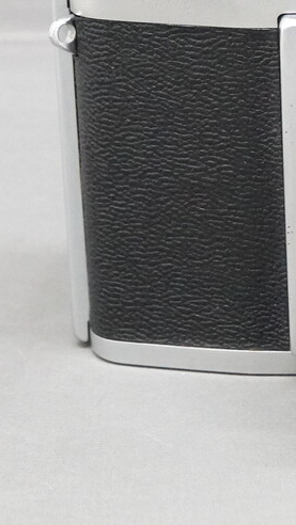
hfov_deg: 6.2
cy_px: 109
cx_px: 509
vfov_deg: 11.1
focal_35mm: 194
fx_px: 2705
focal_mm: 27.98
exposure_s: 1/80
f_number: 5.6
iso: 4000
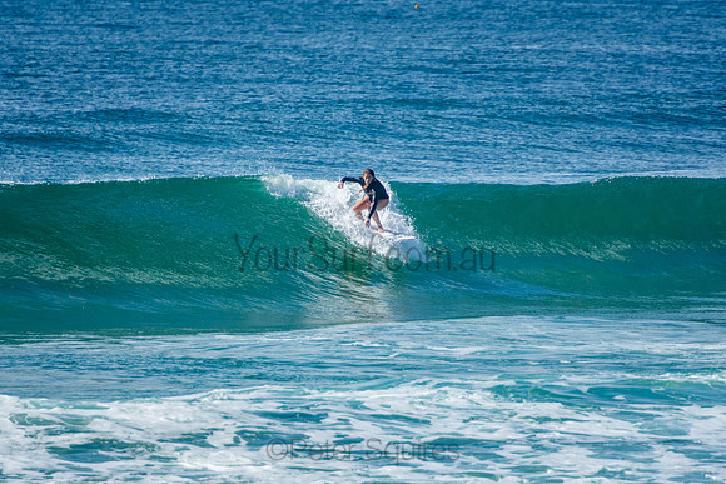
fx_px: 12102
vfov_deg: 2.3
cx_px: 363
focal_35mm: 600
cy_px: 242
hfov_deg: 3.4
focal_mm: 400
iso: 250
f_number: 5.6
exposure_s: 1/1250
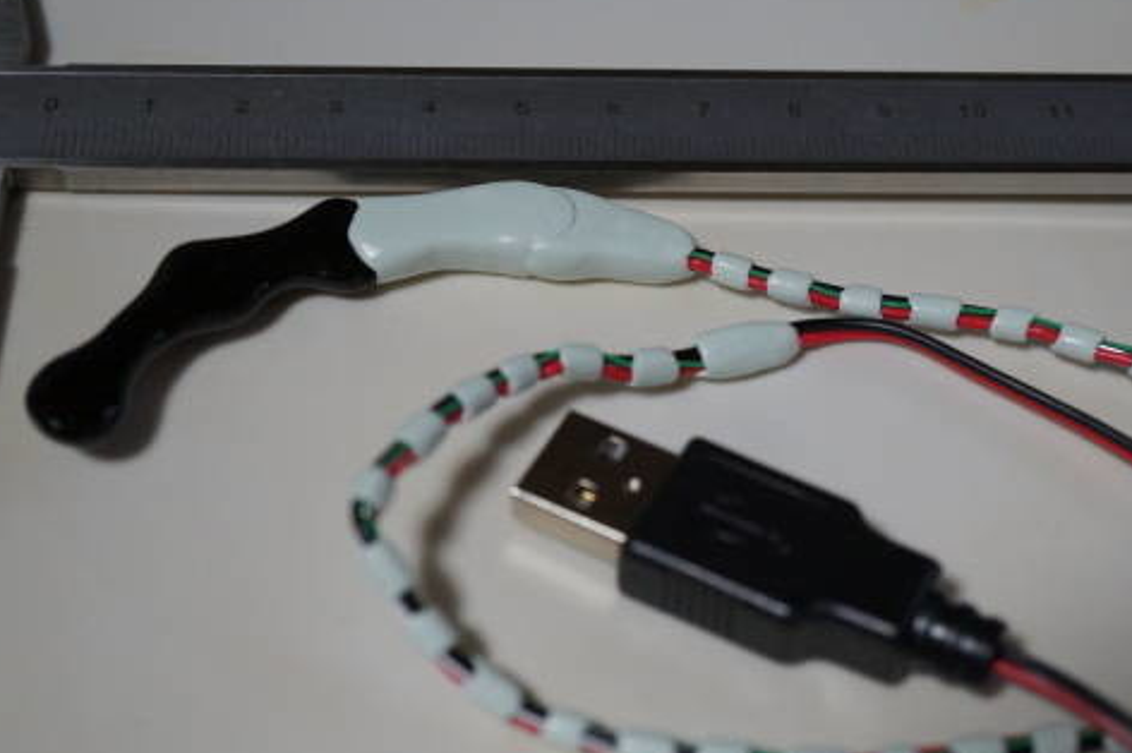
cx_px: 691
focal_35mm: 61
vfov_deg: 22.2
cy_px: 493
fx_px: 1917
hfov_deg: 32.8
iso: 2000
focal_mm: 30
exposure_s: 1/160
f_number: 4
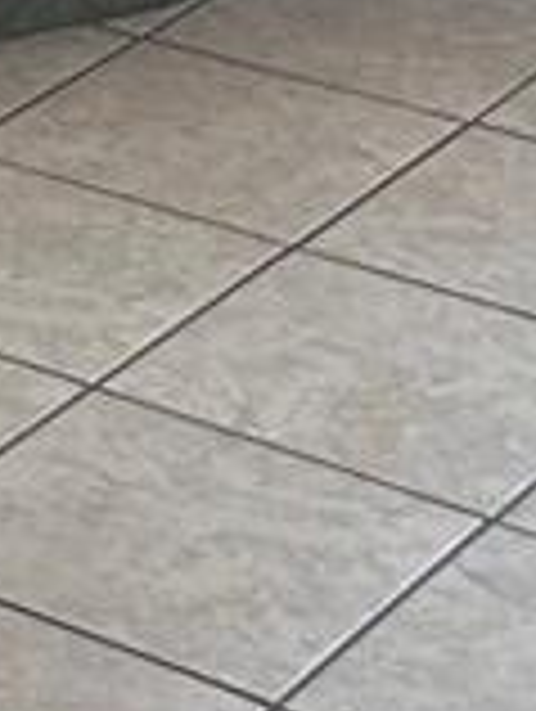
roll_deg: +0.6
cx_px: -928
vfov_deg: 9.0
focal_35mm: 197
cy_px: -990
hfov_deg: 7.0
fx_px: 4056
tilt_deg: -5.6
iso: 100
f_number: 1.5
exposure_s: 1/60
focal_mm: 5.7
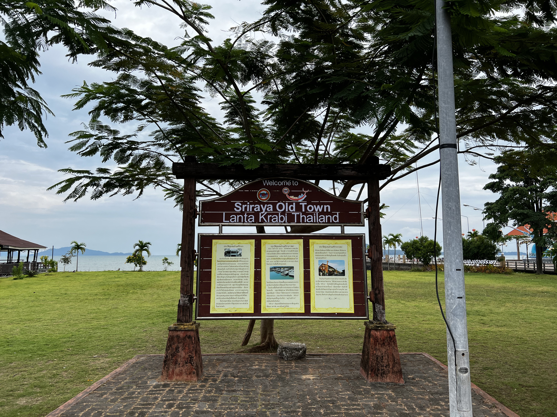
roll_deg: -0.1
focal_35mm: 26
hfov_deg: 67.3
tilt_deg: +5.5
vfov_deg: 53.1
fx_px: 418
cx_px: 278
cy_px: 208
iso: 50
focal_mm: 5.7
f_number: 1.5
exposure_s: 1/2695
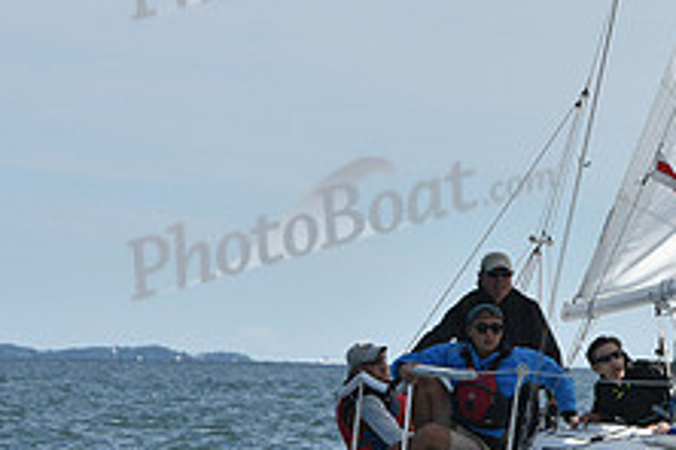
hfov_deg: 4.6
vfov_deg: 3.1
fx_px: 8355
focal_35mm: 445
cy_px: 336
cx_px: 716
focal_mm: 170
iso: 320
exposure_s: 1/1000
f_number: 10
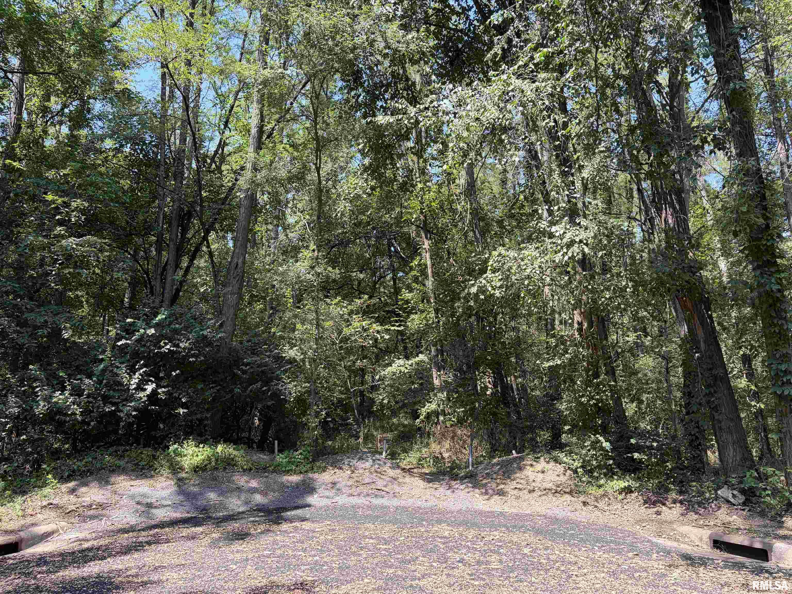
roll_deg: +0.6
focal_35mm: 26
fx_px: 595
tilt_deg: +12.0
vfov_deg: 53.1
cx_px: 396
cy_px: 297
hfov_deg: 67.3
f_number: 1.6
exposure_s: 1/433
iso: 50
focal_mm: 5.96
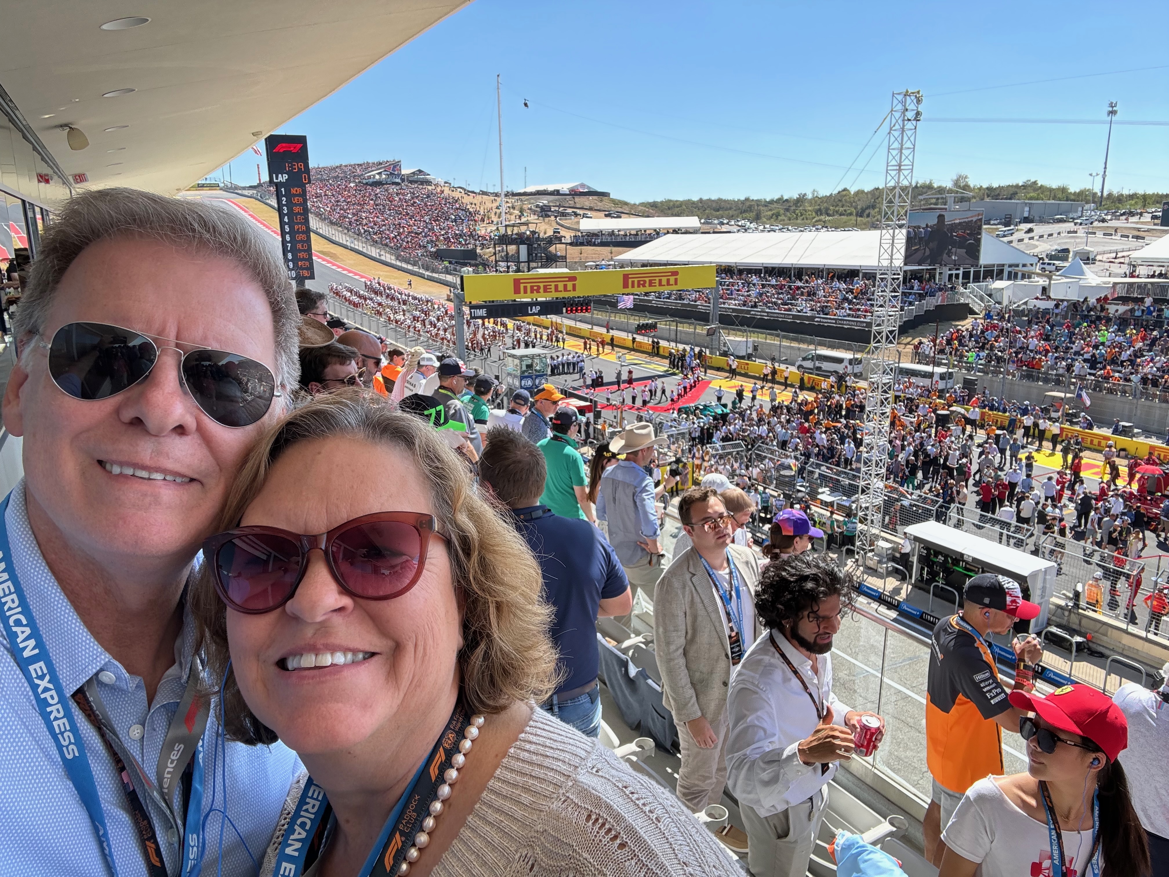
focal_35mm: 23
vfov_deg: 58.9
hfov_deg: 73.9
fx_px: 777
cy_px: 438
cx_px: 584
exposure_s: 1/206
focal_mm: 2.69
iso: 25
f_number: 1.9
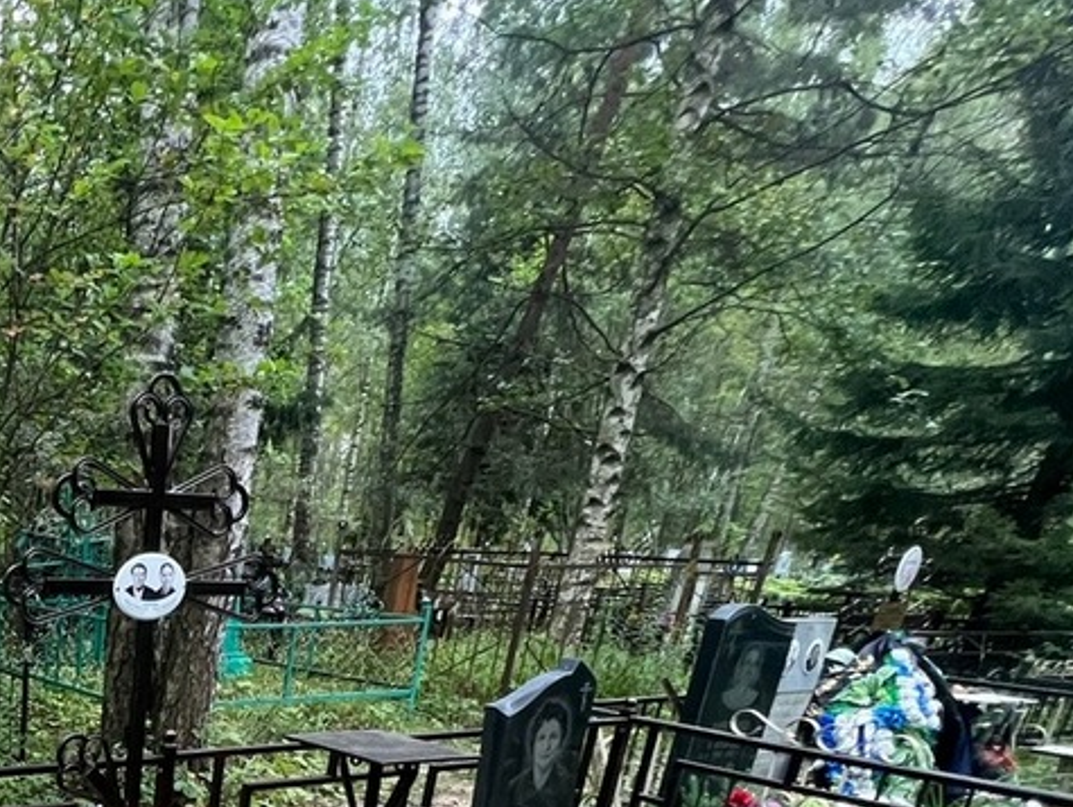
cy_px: 854
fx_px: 869
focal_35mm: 28
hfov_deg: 49.3
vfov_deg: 41.4
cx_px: -43
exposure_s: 1/99
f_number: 1.8
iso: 200
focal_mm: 1.57
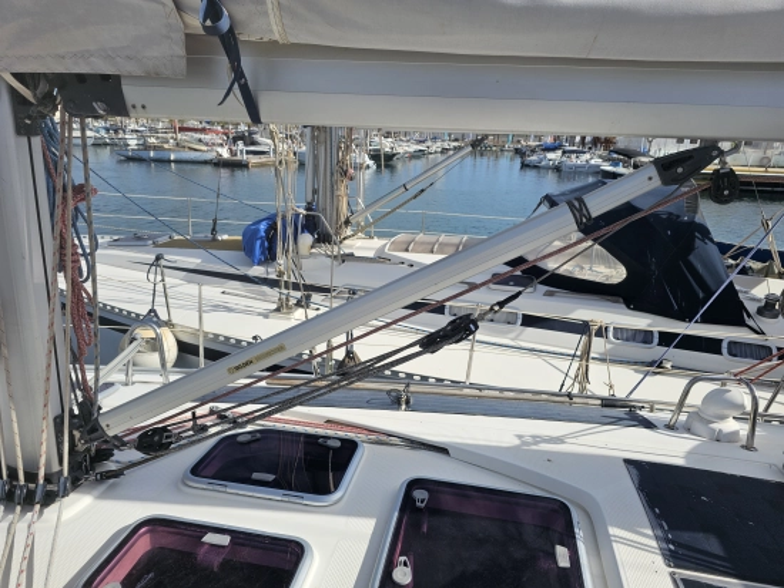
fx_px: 521
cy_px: 294
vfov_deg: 58.9
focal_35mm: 23
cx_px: 392
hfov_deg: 73.9
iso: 10
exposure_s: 1/1232
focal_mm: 6.3
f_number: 1.7
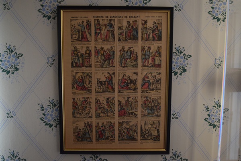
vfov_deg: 33.0
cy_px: 80
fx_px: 271
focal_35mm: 40
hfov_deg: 47.9
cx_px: 120
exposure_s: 1/60
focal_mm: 27
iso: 1400
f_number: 4
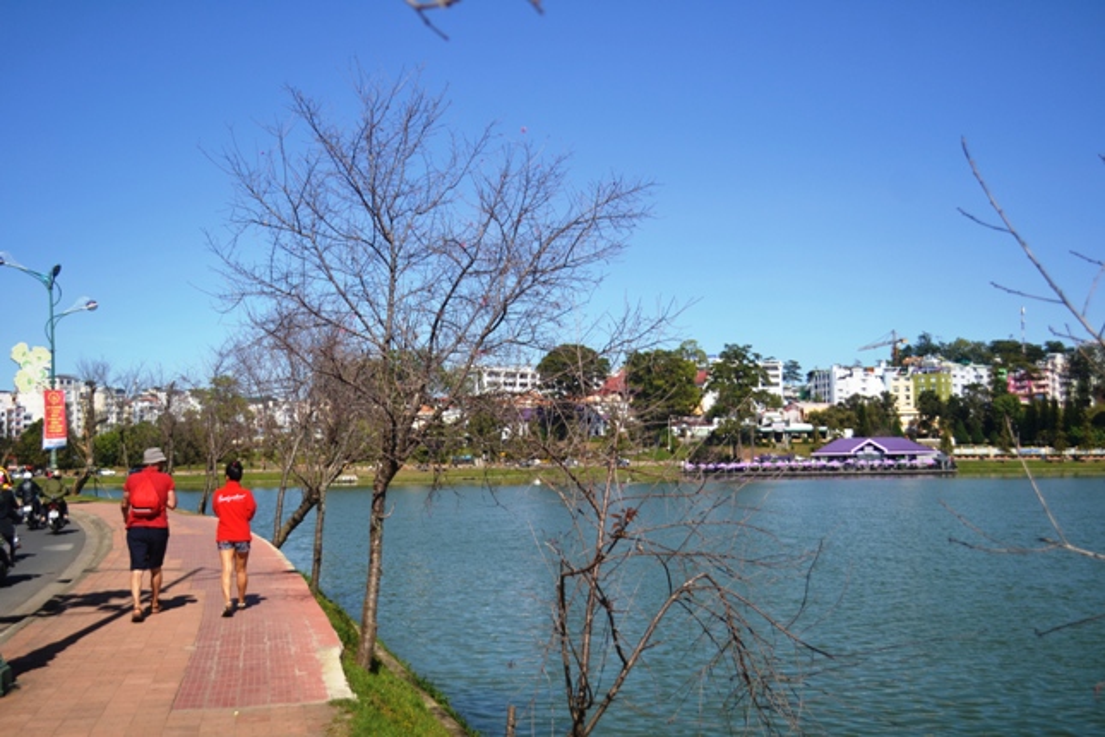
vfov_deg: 36.9
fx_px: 1105
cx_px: 552
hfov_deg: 53.1
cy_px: 368
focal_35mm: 36
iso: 100
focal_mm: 24
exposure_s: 1/1000
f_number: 4
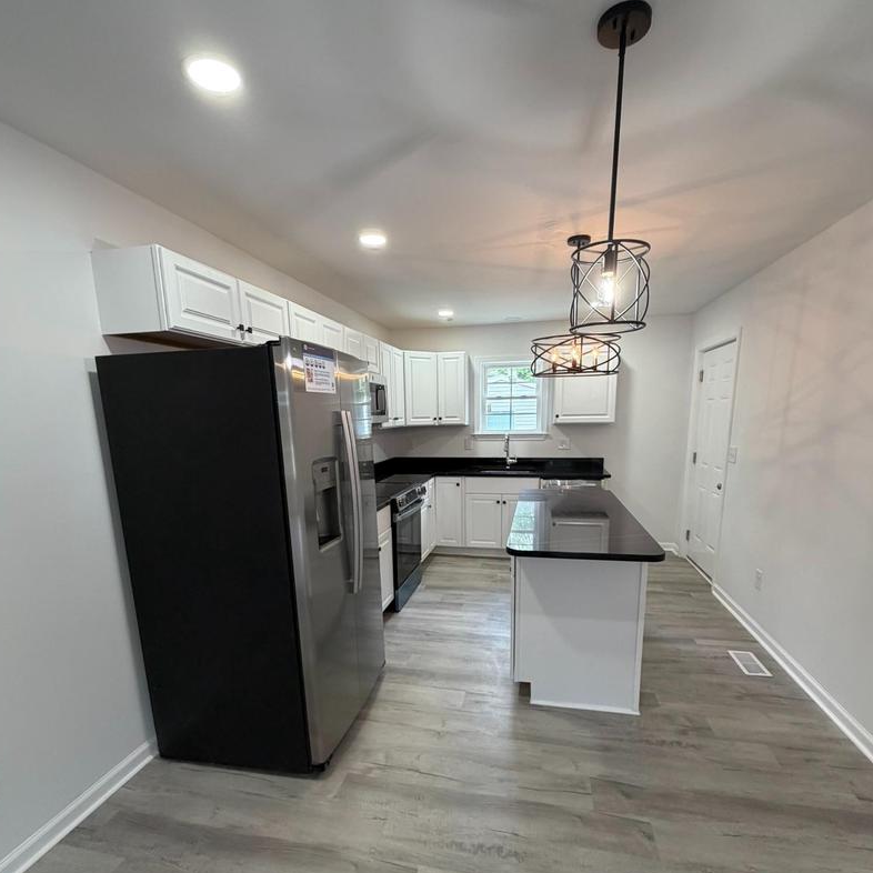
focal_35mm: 17
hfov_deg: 84.0
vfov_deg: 83.2
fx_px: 485
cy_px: 511
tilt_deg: -10.2
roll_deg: +0.3
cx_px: 435
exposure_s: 1/120
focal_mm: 2.22
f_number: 2.2
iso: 250
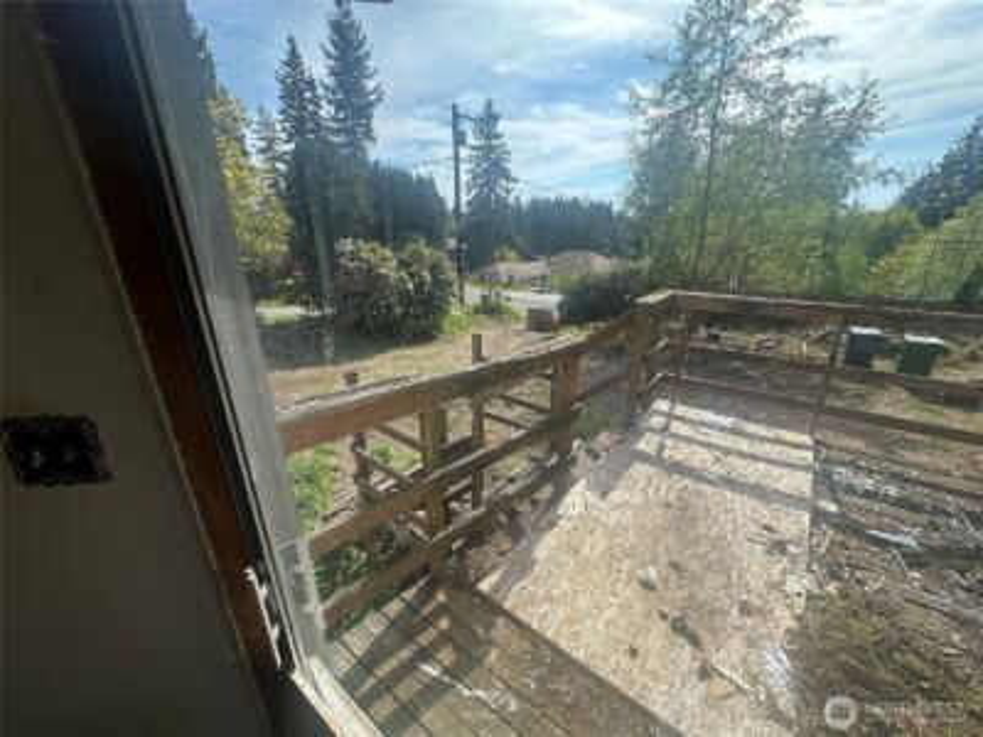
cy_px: 368
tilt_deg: -19.4
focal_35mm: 14
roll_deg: +0.7
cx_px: 492
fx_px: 398
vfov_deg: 85.7
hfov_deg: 102.1
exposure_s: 1/658
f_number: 2.2
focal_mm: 2.22
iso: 40
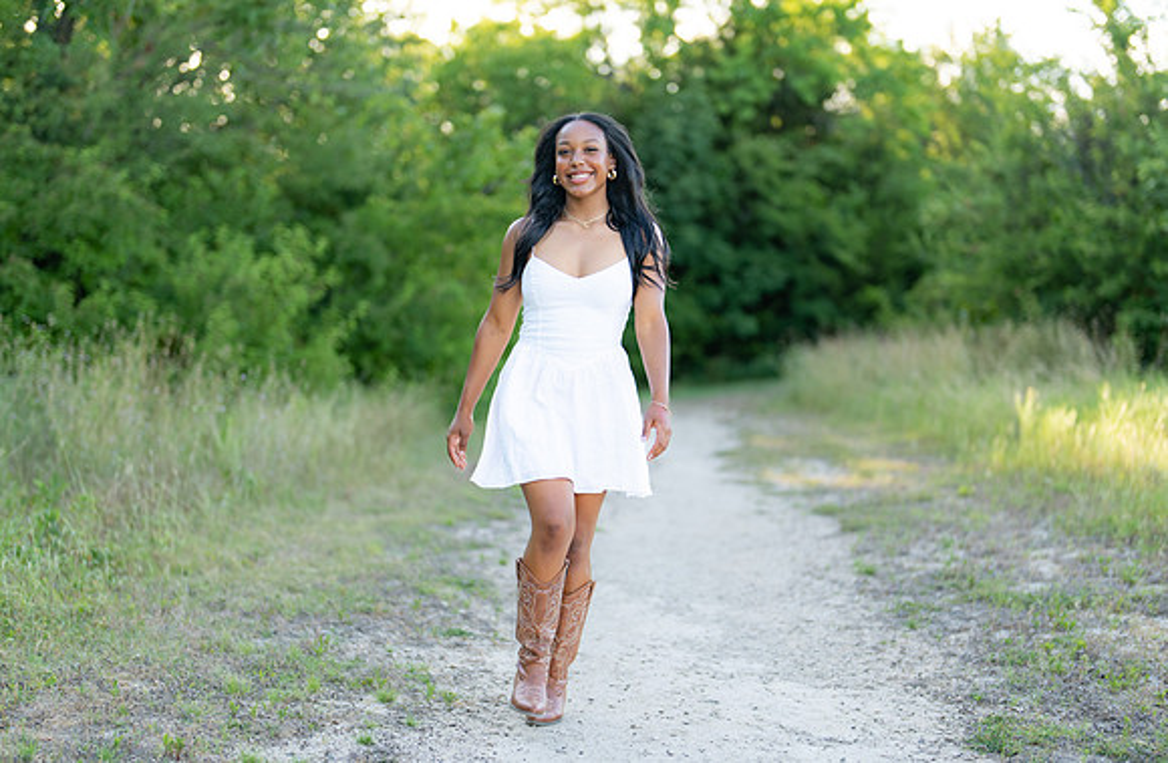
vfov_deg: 20.7
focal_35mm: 65
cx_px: 594
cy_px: 410
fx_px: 2092
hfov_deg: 31.2
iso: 100
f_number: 1.2
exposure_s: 1/1000
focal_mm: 50
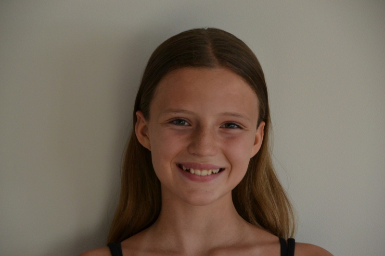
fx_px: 1796
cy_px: 128
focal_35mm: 168
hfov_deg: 12.2
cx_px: 192
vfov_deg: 8.2
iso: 1000
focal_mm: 112
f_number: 5.3
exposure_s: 1/60
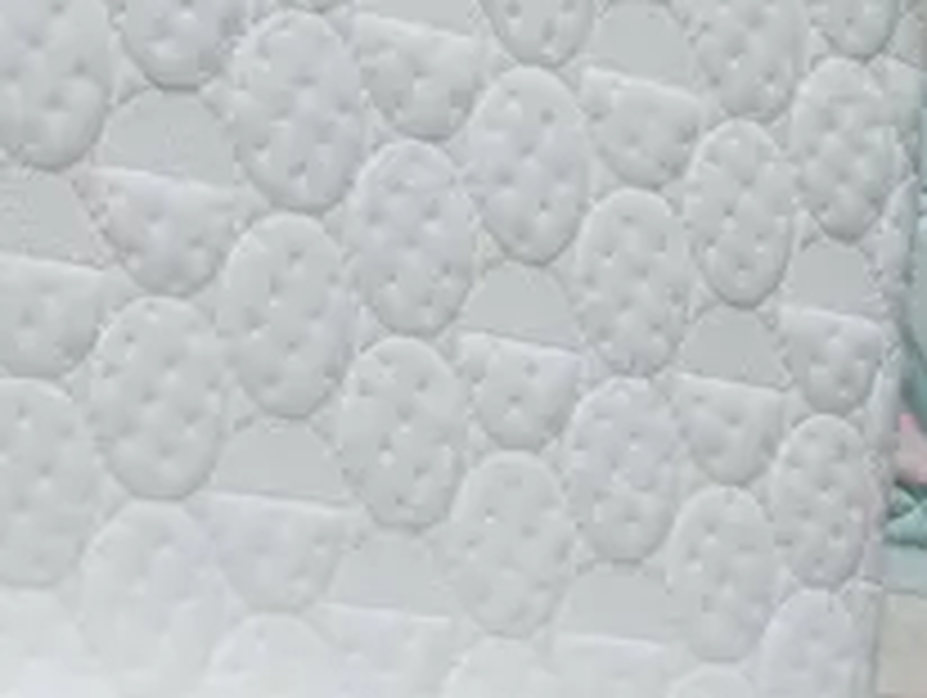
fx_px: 4263
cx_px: 1008
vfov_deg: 8.6
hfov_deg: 12.2
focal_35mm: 159
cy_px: 1639
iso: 800
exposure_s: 1/60
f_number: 9
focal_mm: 16
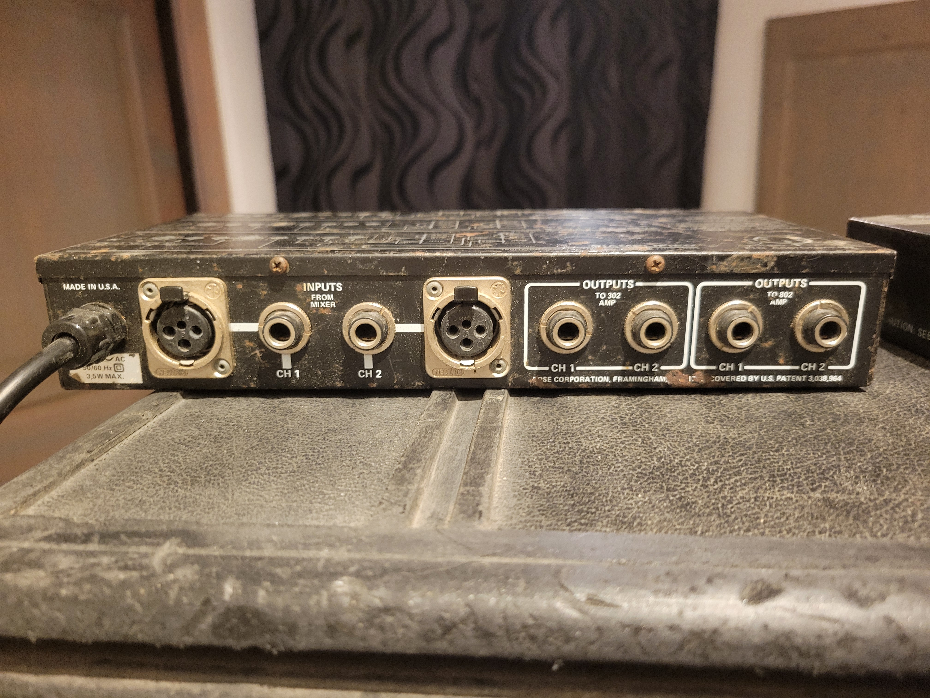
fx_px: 699
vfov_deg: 53.1
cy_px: 349
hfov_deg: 67.3
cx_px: 465
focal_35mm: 26
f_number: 1.8
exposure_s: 1/25
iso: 500
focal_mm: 5.4
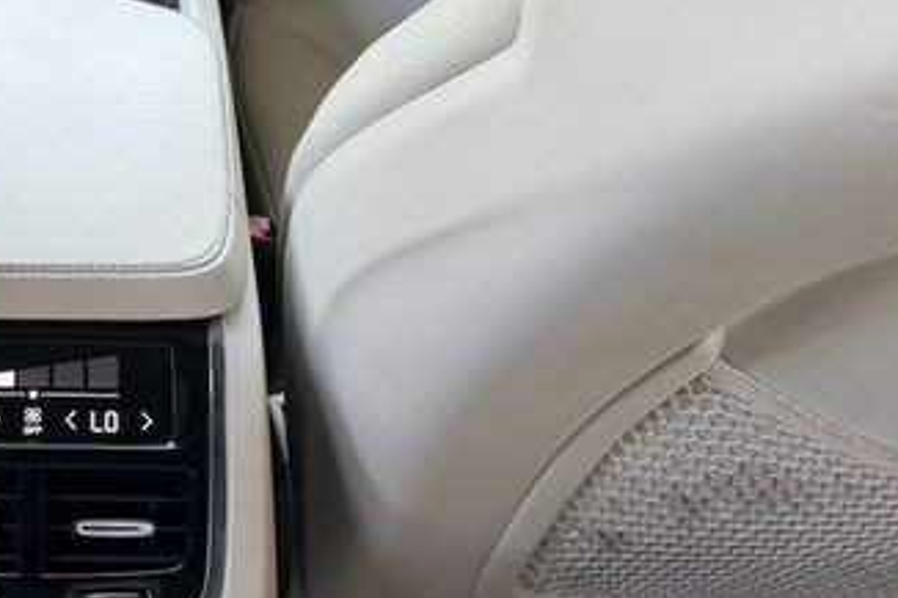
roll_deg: -2.7
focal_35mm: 49
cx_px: 50
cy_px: 259
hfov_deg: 37.1
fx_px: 1222
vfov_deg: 27.5
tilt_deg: -42.7
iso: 160
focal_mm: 6.76
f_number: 1.78
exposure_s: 1/121
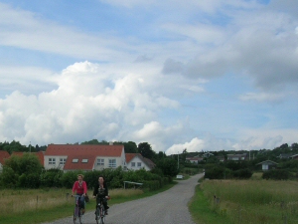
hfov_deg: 28.2
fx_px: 585
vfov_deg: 21.6
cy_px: 142
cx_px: 78
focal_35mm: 68
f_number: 4.9
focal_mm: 5.7
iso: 50
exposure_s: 1/522
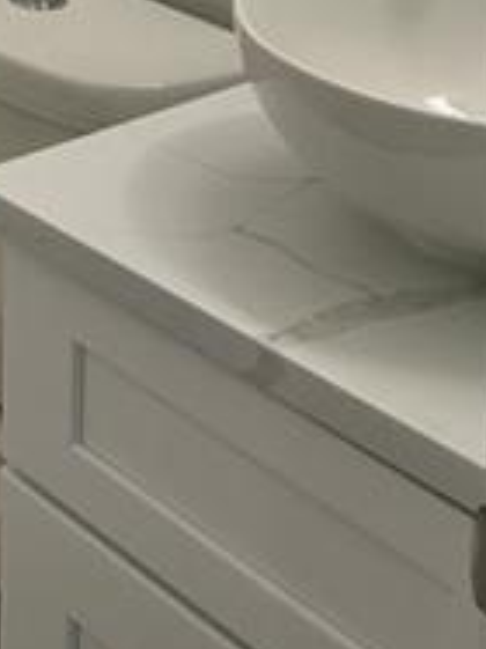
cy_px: -420
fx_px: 2005
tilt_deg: -9.8
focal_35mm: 107
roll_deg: +1.3
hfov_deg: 12.2
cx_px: -493
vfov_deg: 16.2
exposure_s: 1/120
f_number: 1.5
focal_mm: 5.7
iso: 100
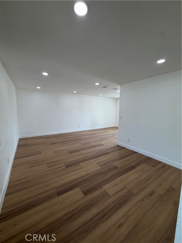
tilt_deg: -6.2
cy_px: 122
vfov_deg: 102.1
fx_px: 98
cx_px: 91
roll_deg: -1.1
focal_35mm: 14
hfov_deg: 85.7
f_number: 2.2
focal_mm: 2.22
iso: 64
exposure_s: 1/120
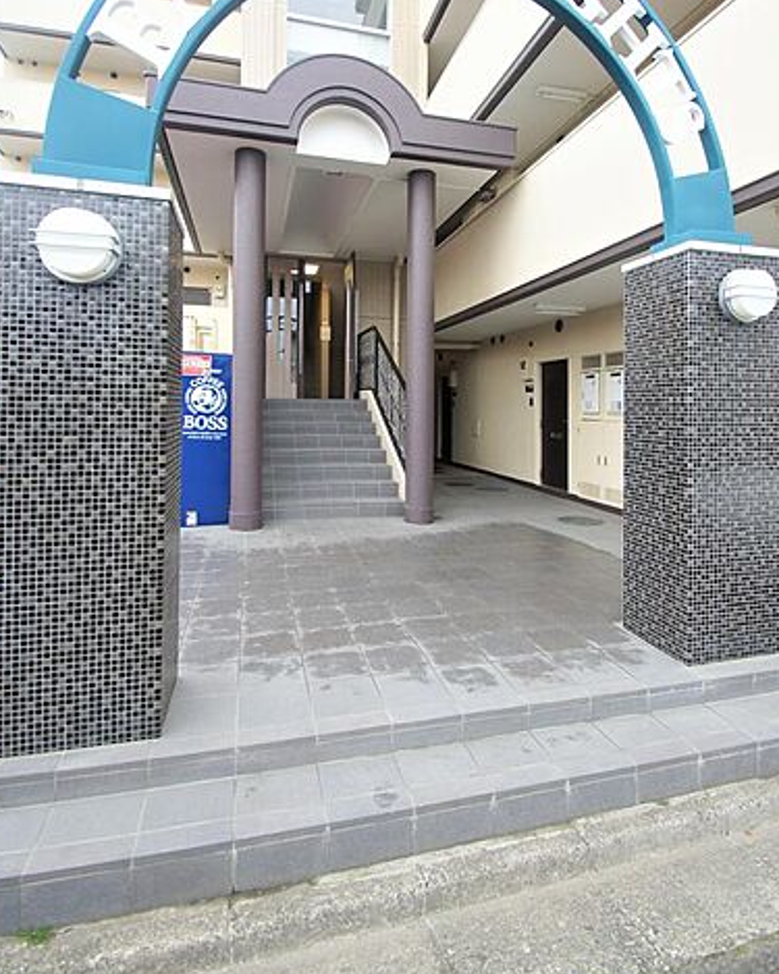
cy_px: 390
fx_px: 519
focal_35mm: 18
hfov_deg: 73.8
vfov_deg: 85.3
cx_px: 385
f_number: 5.6
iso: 100
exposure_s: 1/60
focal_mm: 10
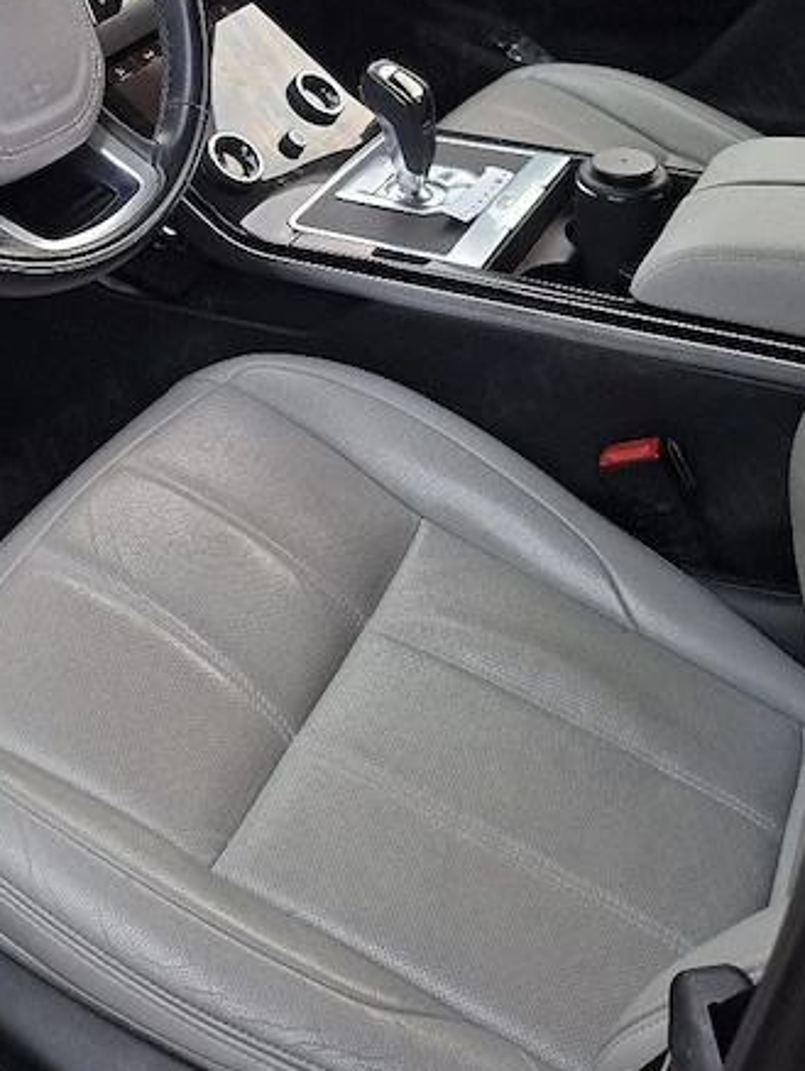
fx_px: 1301
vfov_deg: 41.5
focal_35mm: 42
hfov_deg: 33.4
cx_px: 159
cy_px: 125
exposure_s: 1/33
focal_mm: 5.54
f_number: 1.8
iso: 250
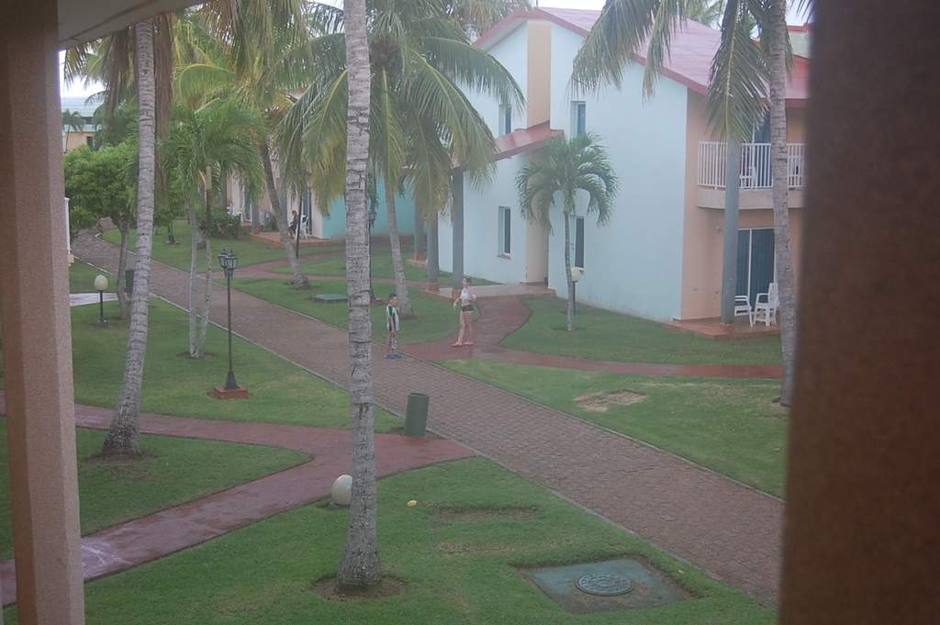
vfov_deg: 28.9
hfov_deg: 42.4
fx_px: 1213
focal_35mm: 46
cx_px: 470
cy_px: 312
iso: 450
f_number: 4.5
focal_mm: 31
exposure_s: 1/30
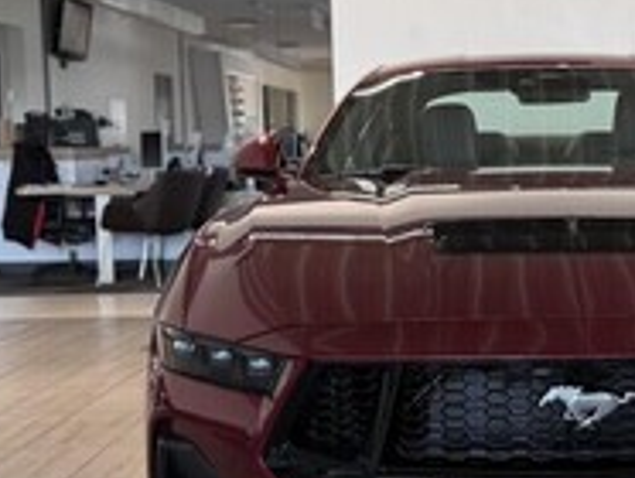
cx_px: 556
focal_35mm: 71
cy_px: 244
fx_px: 1304
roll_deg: +0.5
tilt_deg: -4.3
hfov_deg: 26.6
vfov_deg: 20.8
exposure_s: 1/121
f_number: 1.78
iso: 80
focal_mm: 6.76
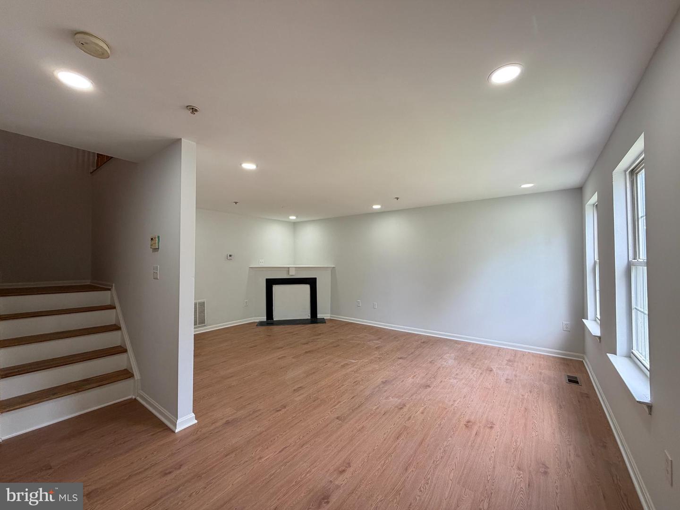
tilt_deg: +1.3
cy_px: 255
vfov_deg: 85.7
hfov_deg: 102.1
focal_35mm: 14
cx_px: 340
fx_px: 275
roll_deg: -0.4
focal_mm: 2.22
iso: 125
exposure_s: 1/121
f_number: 2.2
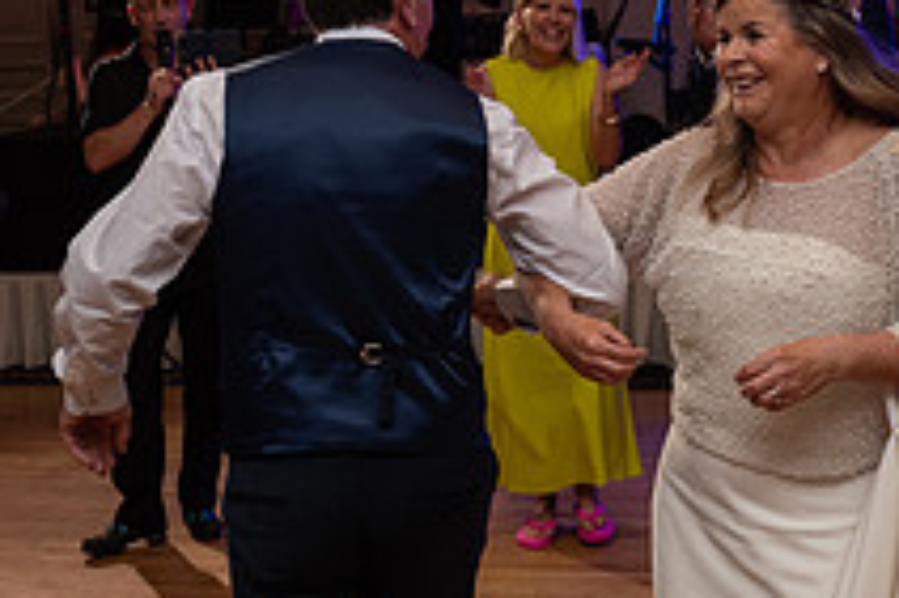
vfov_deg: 18.4
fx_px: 1846
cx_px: 543
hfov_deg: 27.3
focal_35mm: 74
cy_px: 261
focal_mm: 27
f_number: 3.5
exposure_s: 1/160
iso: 500
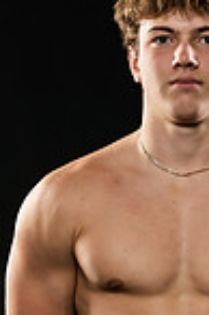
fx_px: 3230
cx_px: 185
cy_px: 255
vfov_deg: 5.6
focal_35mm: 370
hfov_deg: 3.7
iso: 320
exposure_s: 1/250
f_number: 5.6
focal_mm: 120
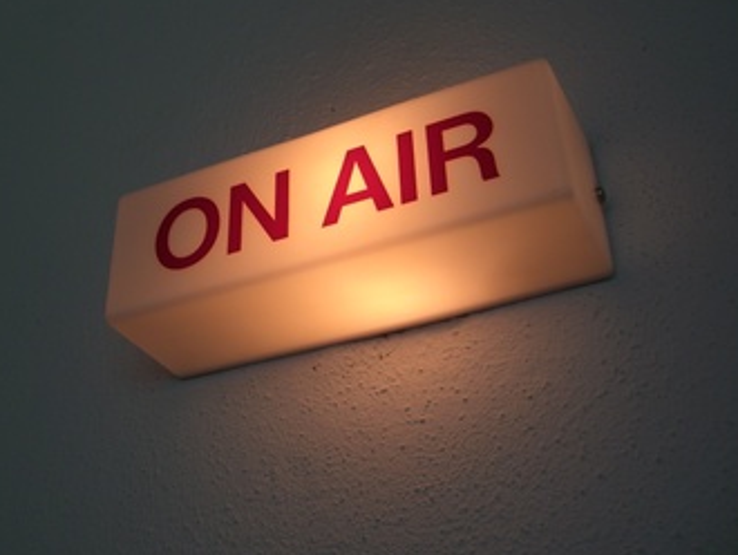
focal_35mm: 46
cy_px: 233
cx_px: 315
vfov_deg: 31.5
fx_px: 981
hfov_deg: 41.1
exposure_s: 1/125
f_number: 2.8
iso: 50
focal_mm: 7.9
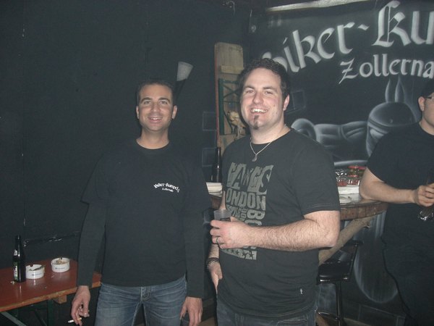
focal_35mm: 38
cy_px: 163
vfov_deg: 37.7
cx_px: 217
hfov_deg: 49.0
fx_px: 476
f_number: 2.7
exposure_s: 1/60
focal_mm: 6.2
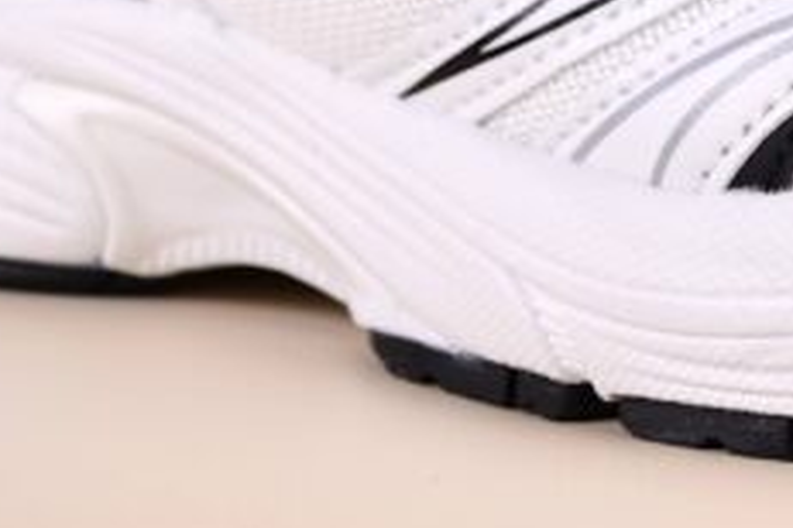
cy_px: -70
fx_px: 3656
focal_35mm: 166
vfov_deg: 8.2
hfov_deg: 12.3
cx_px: 714
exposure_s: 1/80
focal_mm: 32
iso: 100
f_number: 4.8
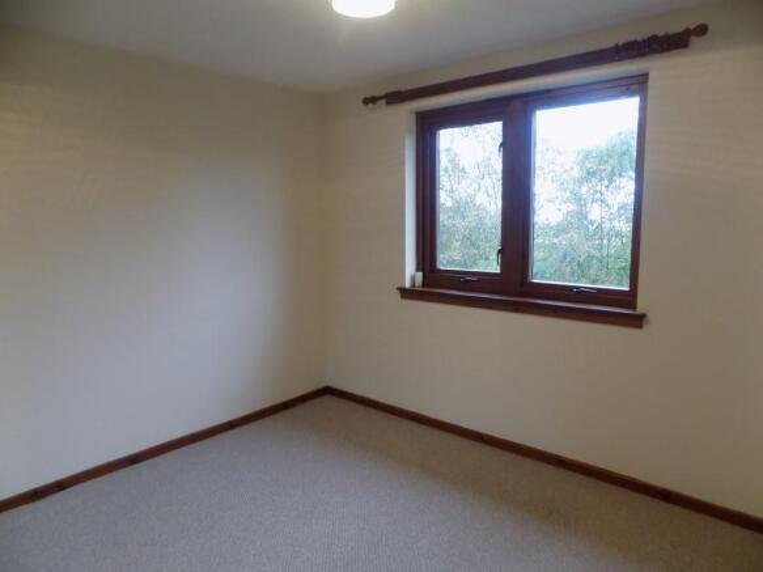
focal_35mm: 23
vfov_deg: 58.9
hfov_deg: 73.9
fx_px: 507
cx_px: 382
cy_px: 286
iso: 220
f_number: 3.1
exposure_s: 1/30
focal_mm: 4
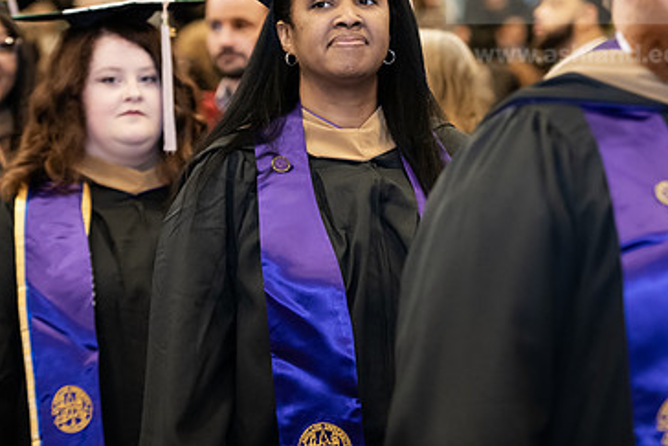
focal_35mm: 156
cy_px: 93
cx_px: 391
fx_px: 2896
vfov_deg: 8.8
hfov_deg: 13.2
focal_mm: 98
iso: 2000
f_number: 3.2
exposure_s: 1/200
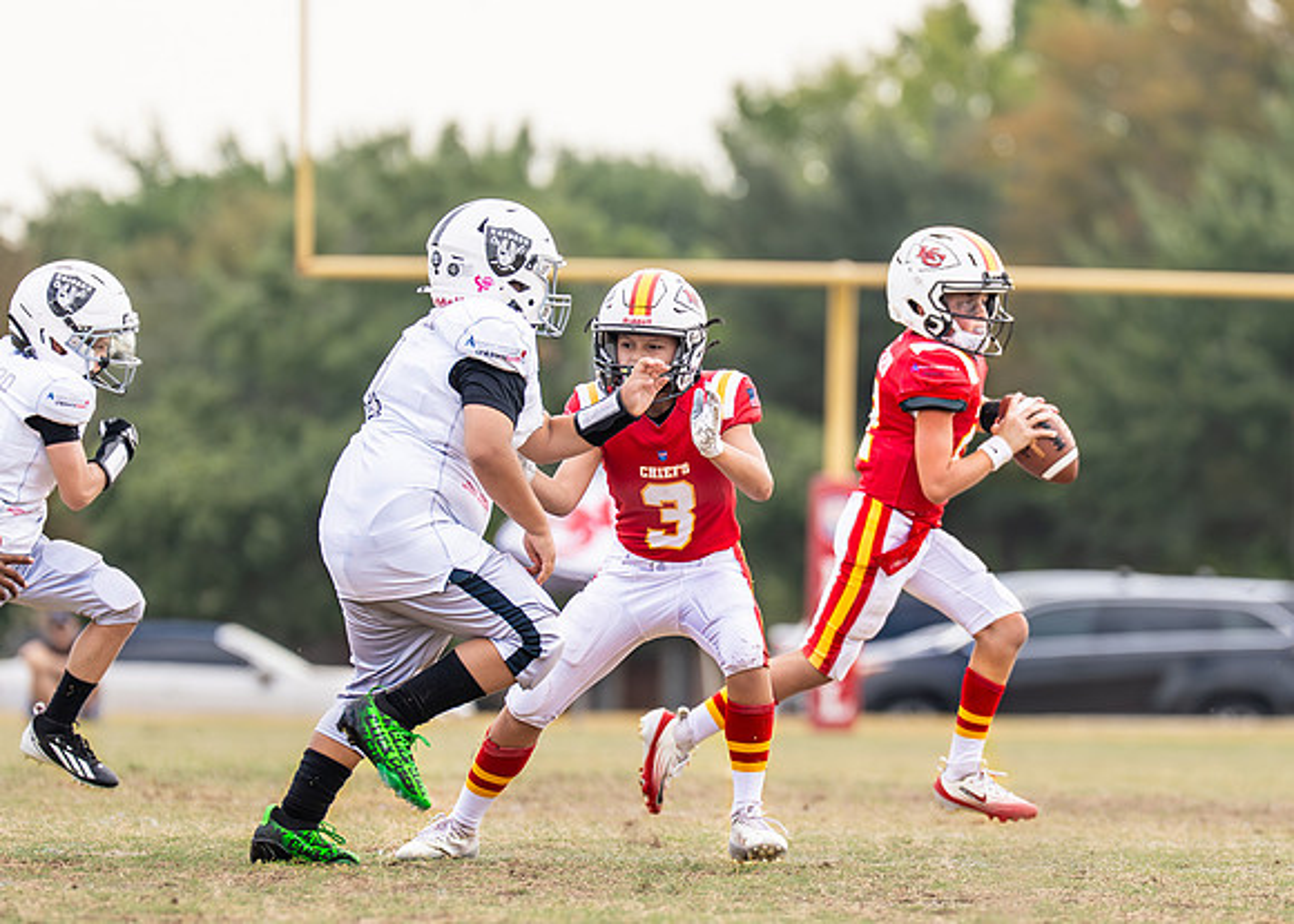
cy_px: 525
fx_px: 16942
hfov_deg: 4.4
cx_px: 815
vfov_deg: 3.1
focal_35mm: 461
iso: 160
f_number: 2.8
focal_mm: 200
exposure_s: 1/1600
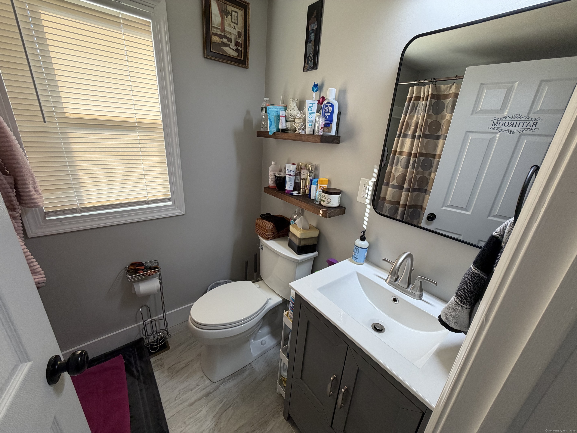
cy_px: 216
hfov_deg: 102.1
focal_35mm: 14
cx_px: 288
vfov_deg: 85.7
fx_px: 233
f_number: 2.2
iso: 160
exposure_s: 1/120
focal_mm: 2.22
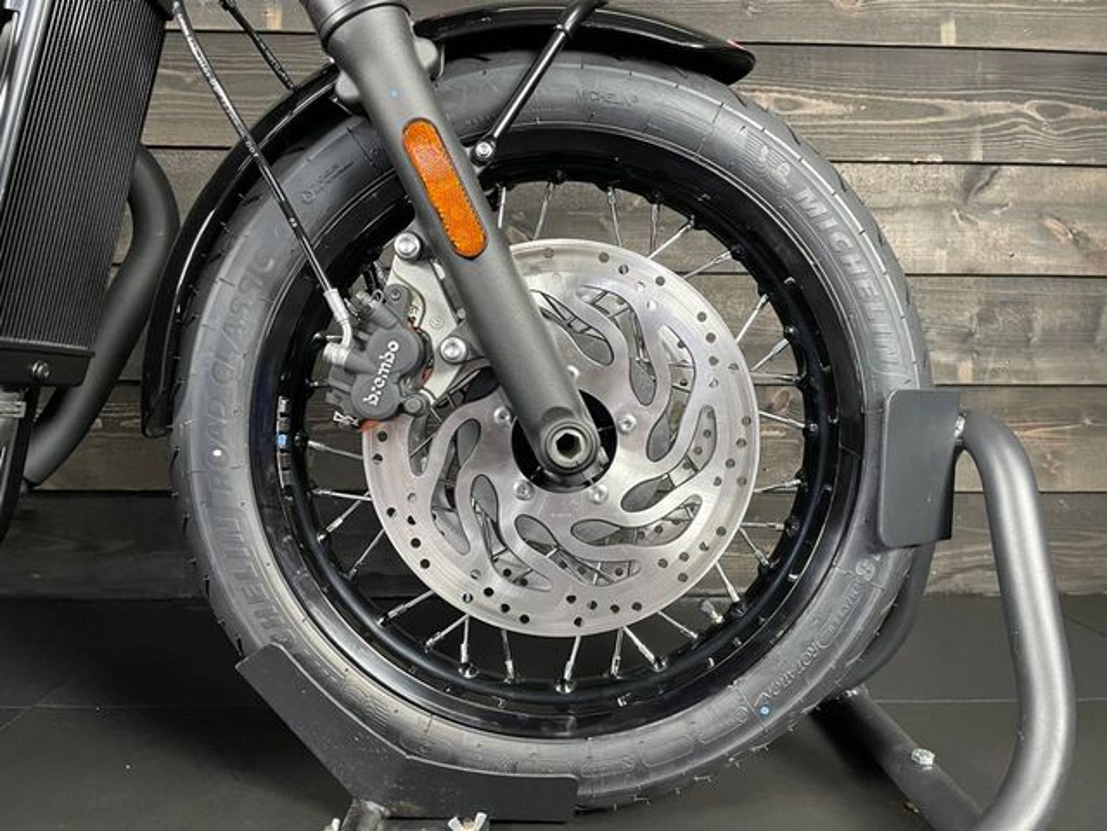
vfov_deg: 53.1
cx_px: 554
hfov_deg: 67.3
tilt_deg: -4.0
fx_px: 831
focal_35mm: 26
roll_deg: +0.1
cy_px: 416
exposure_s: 1/50
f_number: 1.6
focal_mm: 4.2
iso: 500
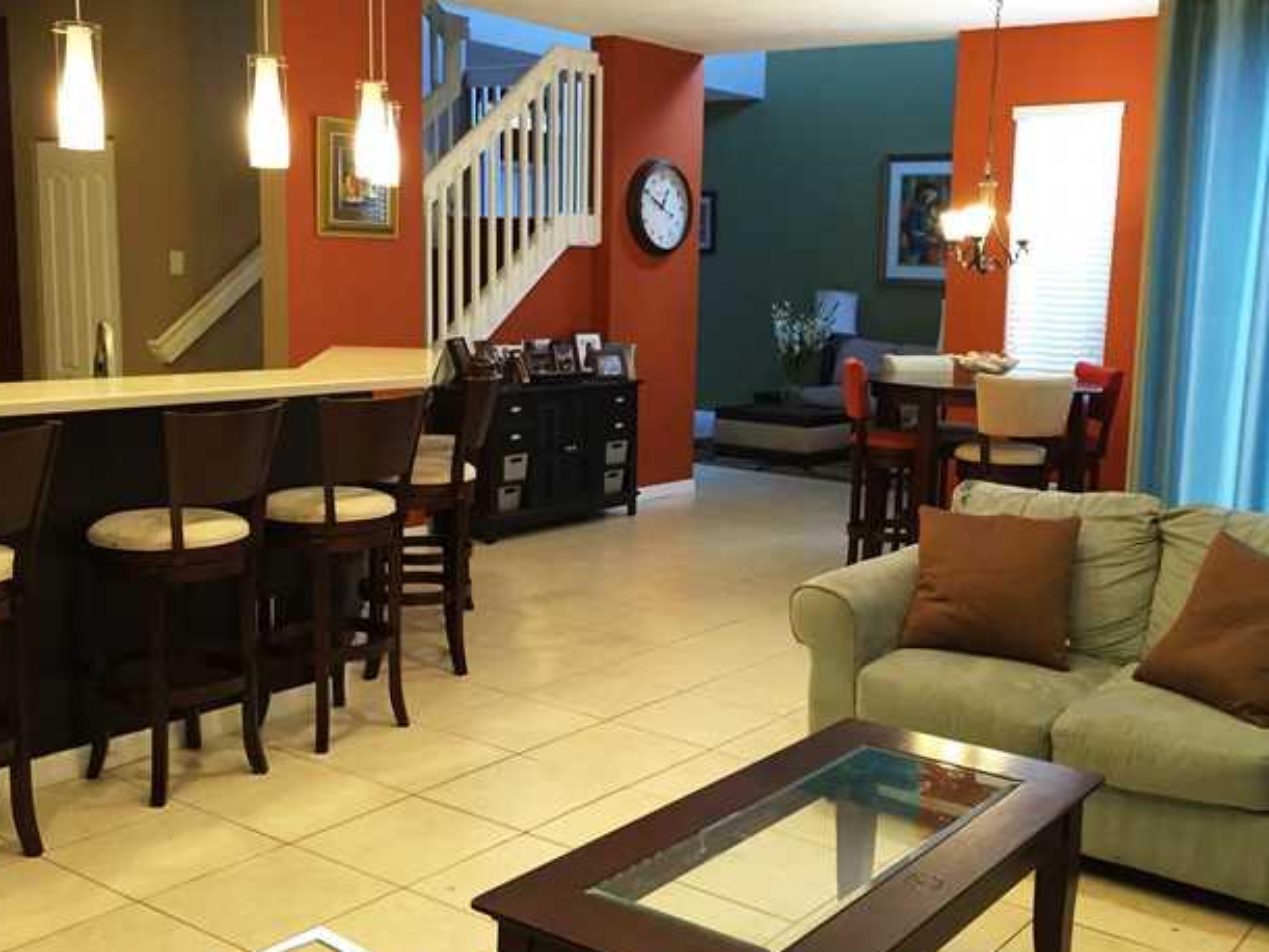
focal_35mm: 38
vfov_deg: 37.7
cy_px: 474
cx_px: 737
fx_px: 1393
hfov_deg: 48.8
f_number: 2.2
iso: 100
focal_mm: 4.15
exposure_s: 1/30
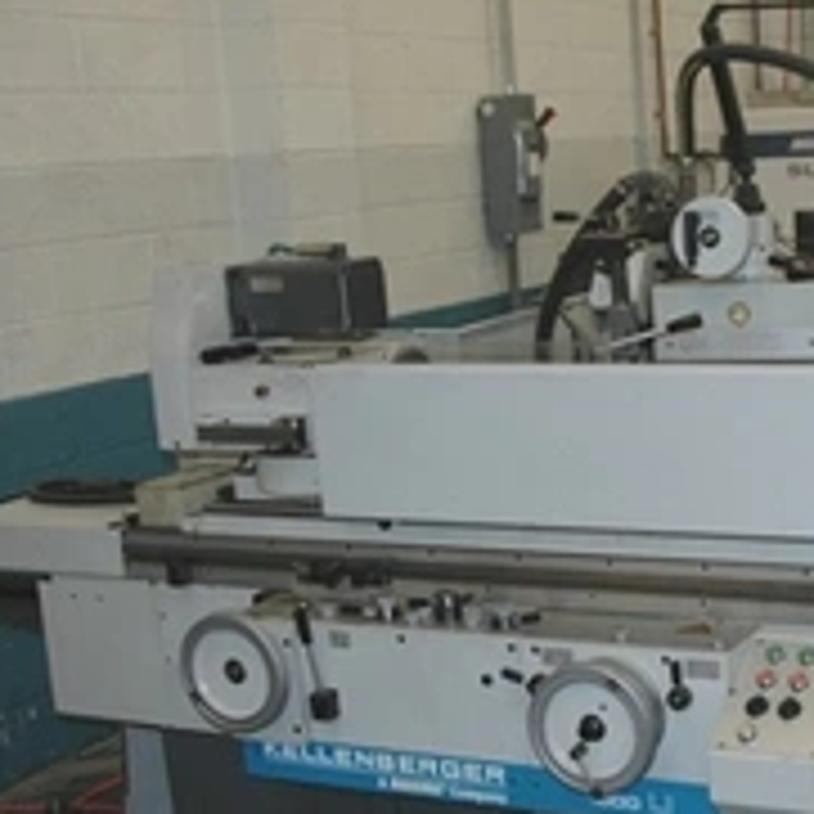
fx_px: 1649
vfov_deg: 27.6
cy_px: 531
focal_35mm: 62
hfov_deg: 27.1
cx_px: 661
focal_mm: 22
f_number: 3.8
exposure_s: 1/60
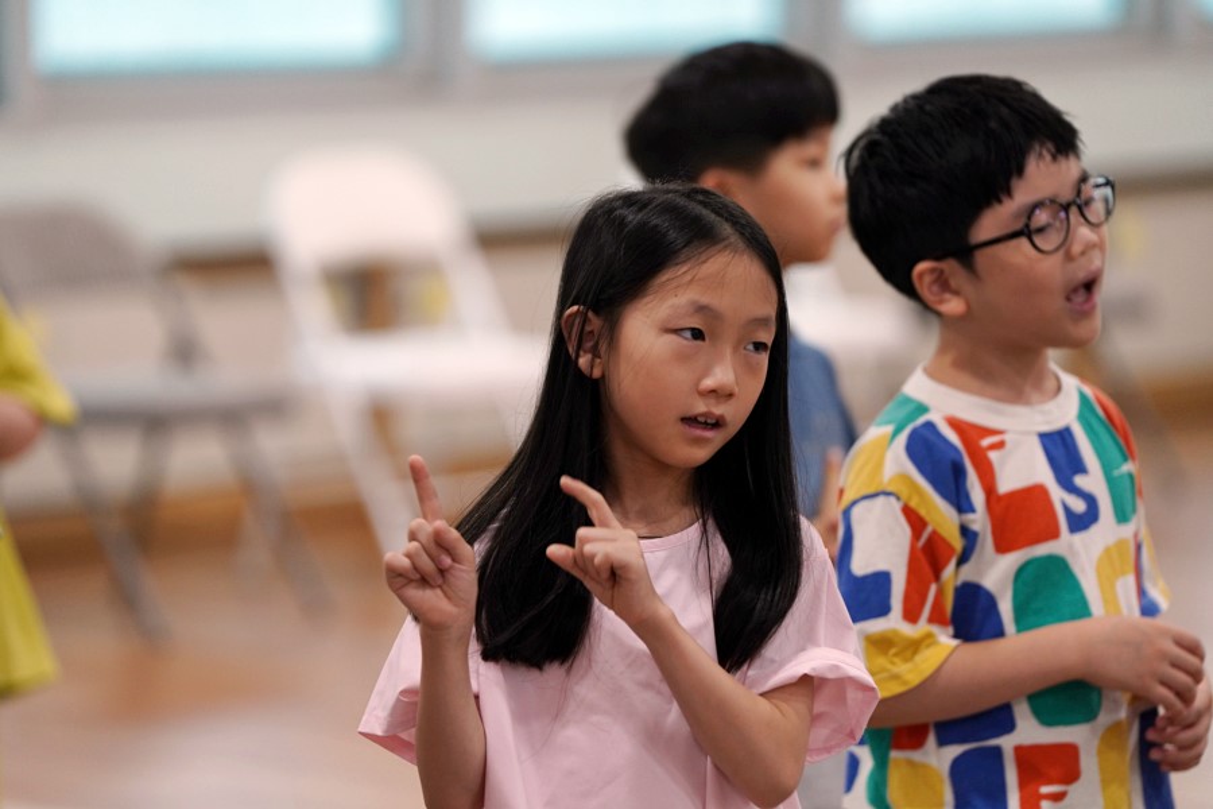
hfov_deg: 10.3
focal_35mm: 200
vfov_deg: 6.9
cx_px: 606
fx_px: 6738
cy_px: 404
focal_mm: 200
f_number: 3.5
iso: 1600
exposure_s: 1/250
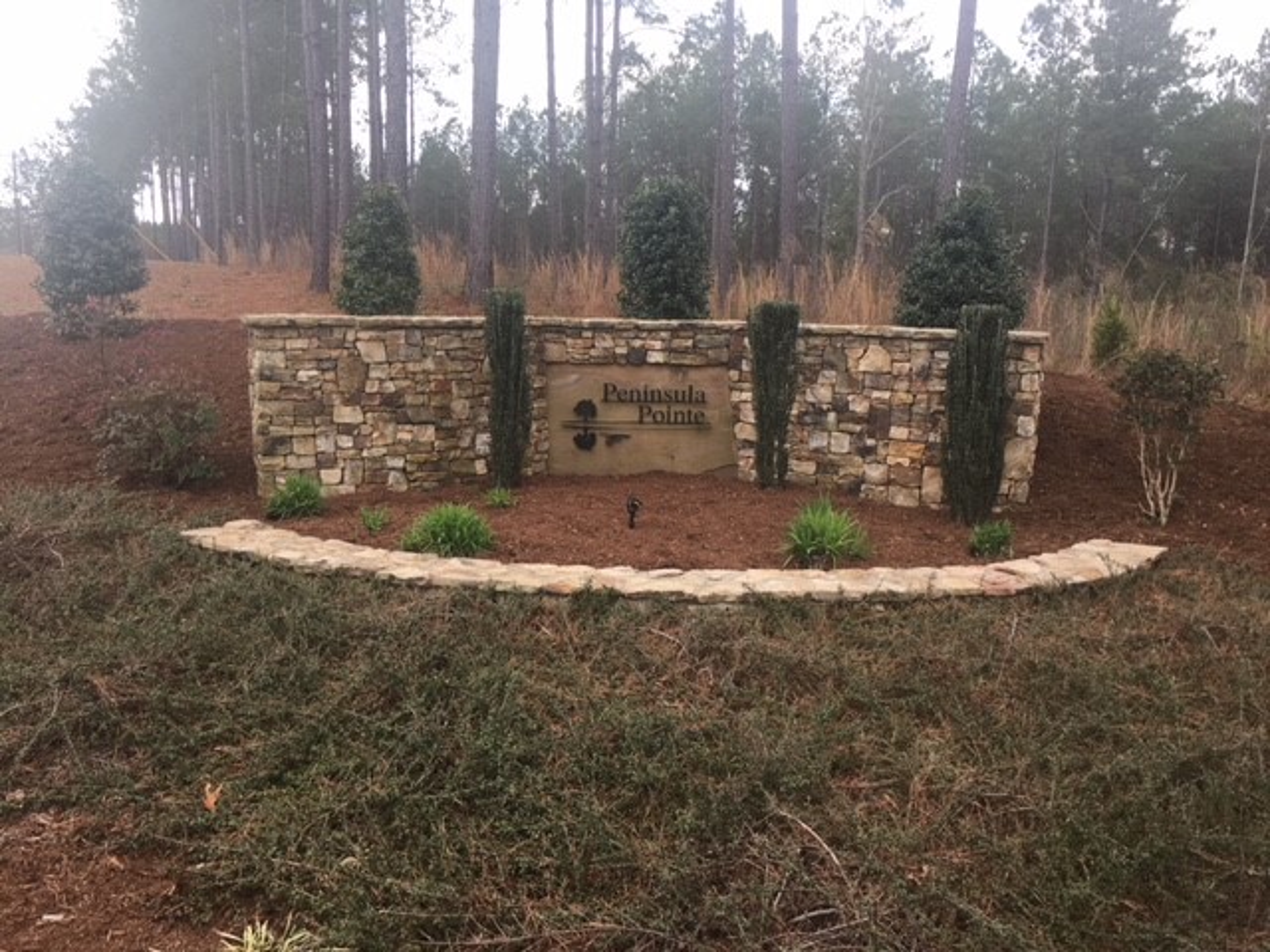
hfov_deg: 61.7
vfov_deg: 48.2
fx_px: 1064
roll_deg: -2.4
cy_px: 476
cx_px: 635
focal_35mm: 29
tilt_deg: -8.7
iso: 25
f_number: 2.2
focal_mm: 4.15
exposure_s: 1/225
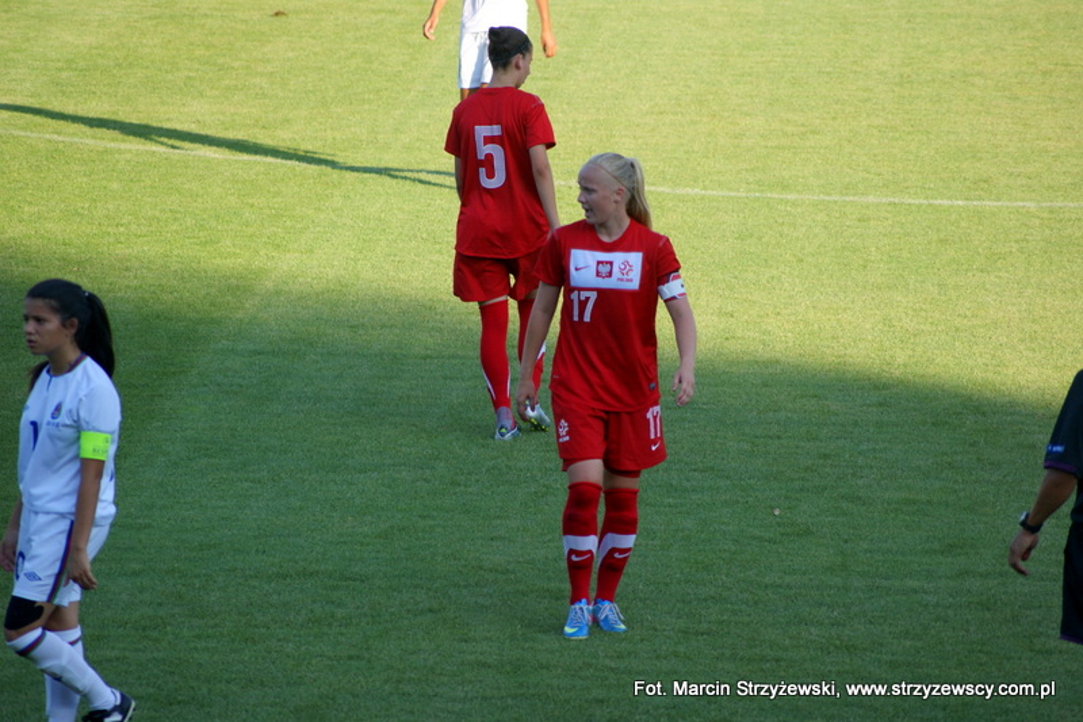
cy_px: 361
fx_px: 9023
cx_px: 542
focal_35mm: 300
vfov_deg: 4.6
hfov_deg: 6.9
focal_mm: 200
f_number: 5.6
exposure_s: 1/320
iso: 125
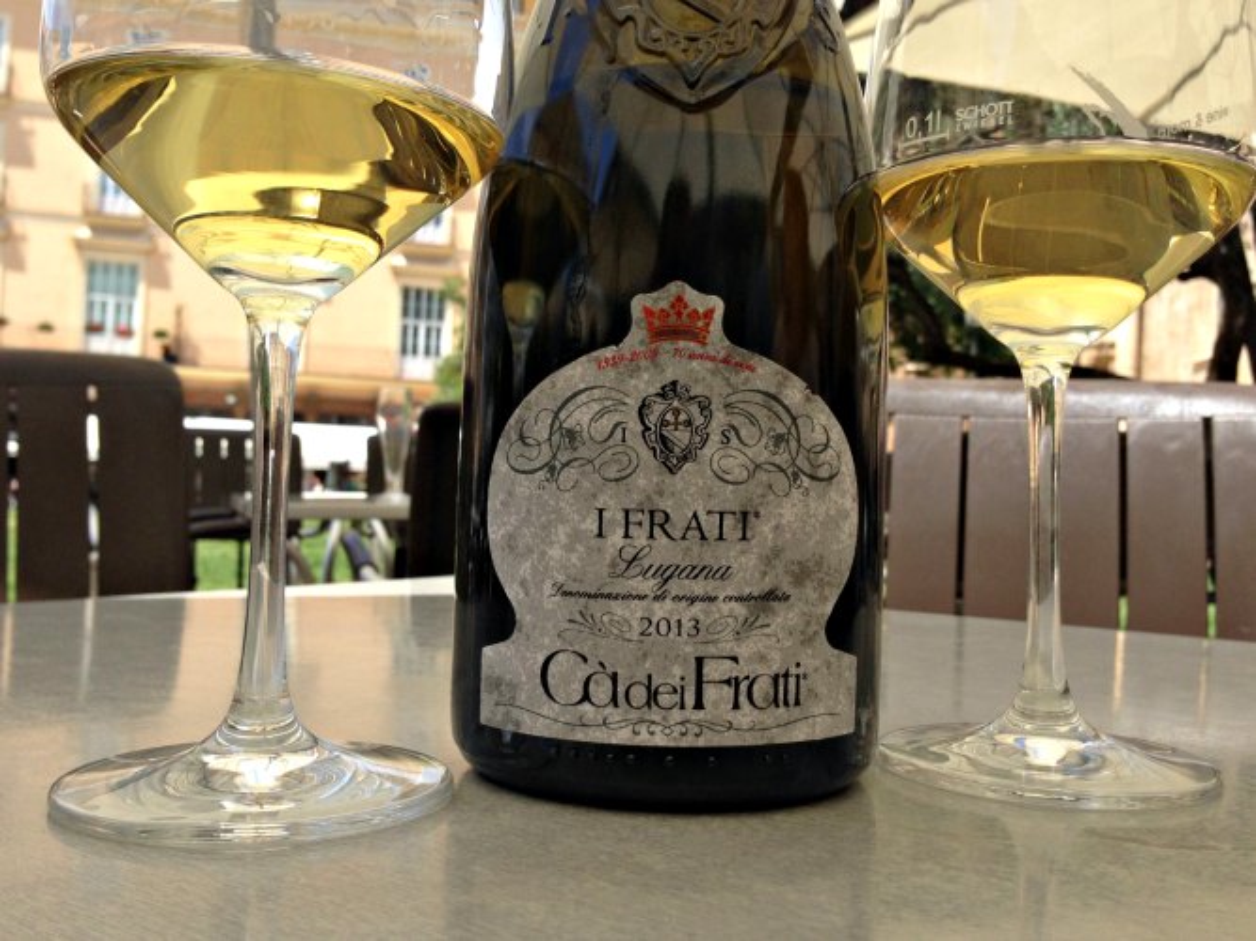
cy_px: 470
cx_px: 628
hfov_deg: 55.4
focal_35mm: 33
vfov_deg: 42.9
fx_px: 1197
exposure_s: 1/919
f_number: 2.4
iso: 50
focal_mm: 4.12
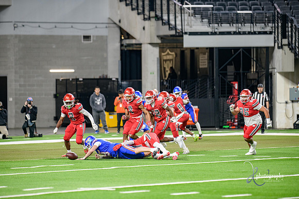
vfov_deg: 6.2
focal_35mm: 220
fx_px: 1828
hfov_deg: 9.4
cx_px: 150
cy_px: 100
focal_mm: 220
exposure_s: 1/400
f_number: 2.8
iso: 1000
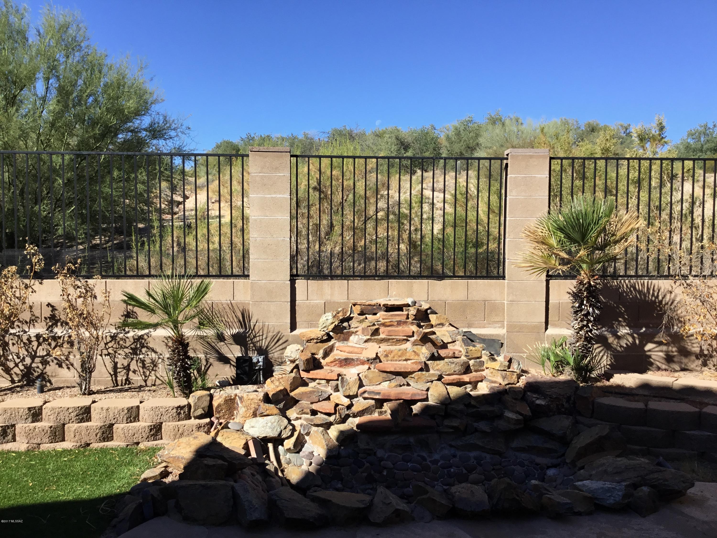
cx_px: 358
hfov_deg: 58.4
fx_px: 642
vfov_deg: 45.4
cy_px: 269
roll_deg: -0.1
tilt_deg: -1.3
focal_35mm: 31
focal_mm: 3.3
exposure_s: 1/981
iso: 25
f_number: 2.4
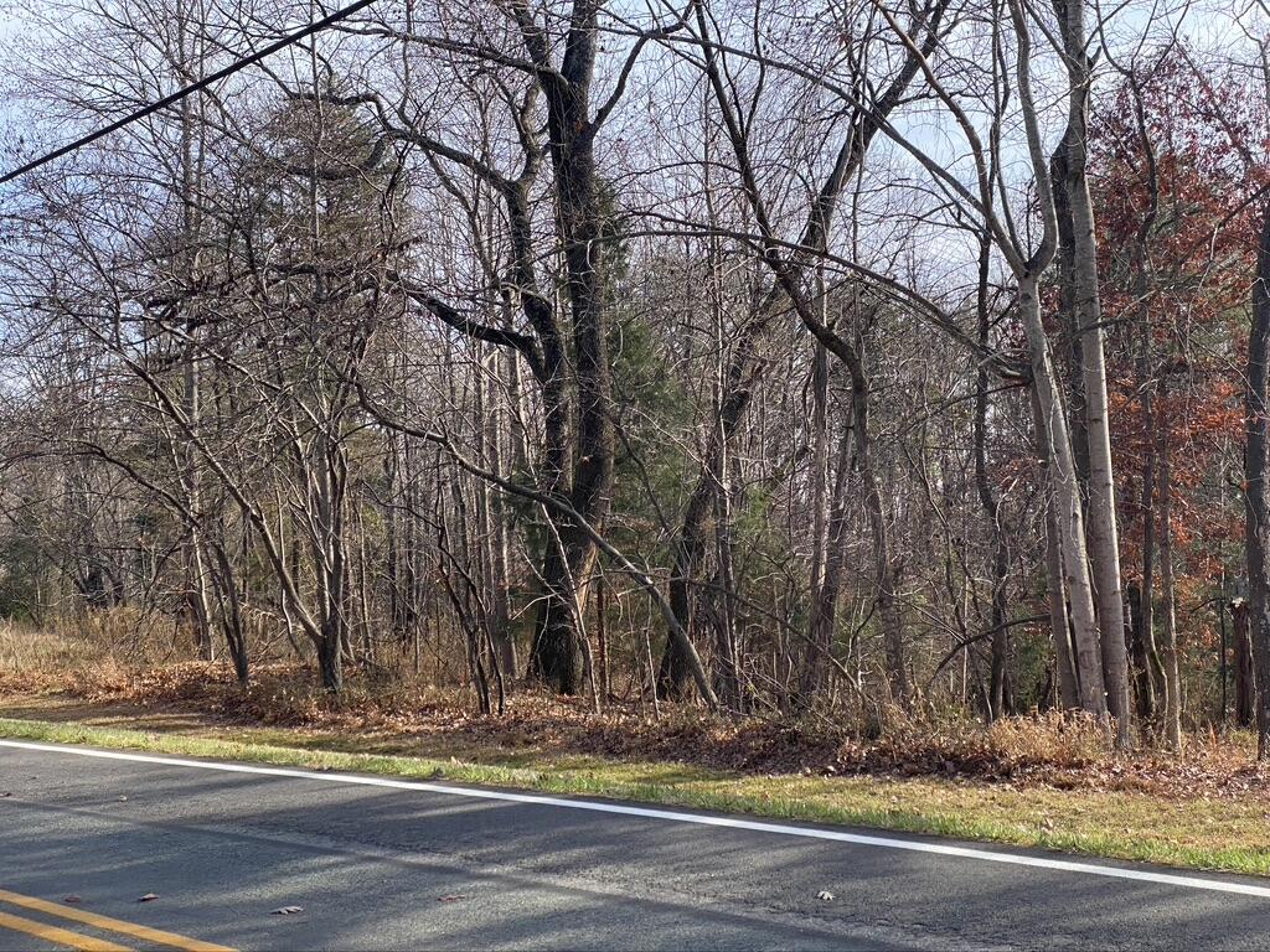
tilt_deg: +3.4
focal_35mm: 52
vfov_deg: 28.0
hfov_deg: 36.8
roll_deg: +0.8
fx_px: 1908
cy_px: 476
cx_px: 635
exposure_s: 1/813
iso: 20
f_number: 2
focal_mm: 6
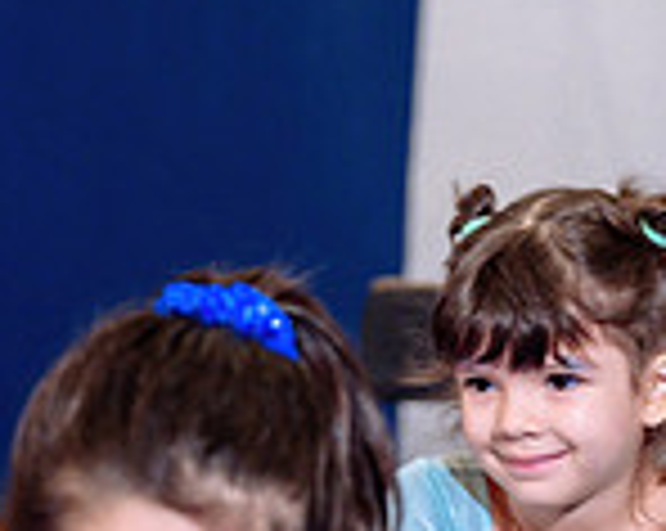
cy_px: 454
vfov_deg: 4.5
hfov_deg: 5.7
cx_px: 577
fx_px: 6713
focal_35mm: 341
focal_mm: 70
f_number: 3.5
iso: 800
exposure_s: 1/250
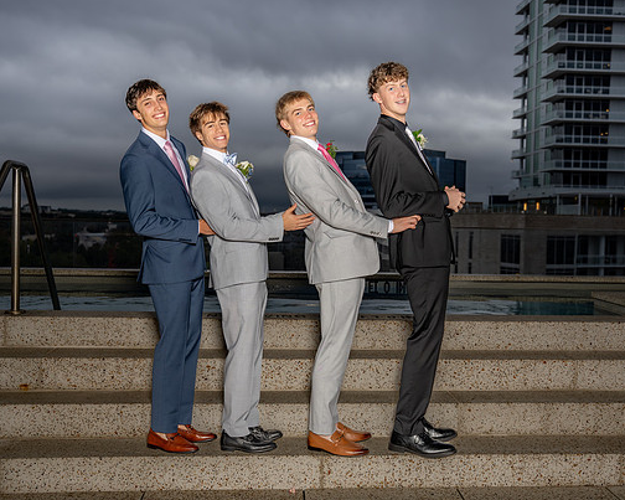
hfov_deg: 42.8
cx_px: 346
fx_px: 795
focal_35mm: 43
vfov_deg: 34.9
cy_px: 244
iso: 100
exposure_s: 1/400
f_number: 3.5
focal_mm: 34
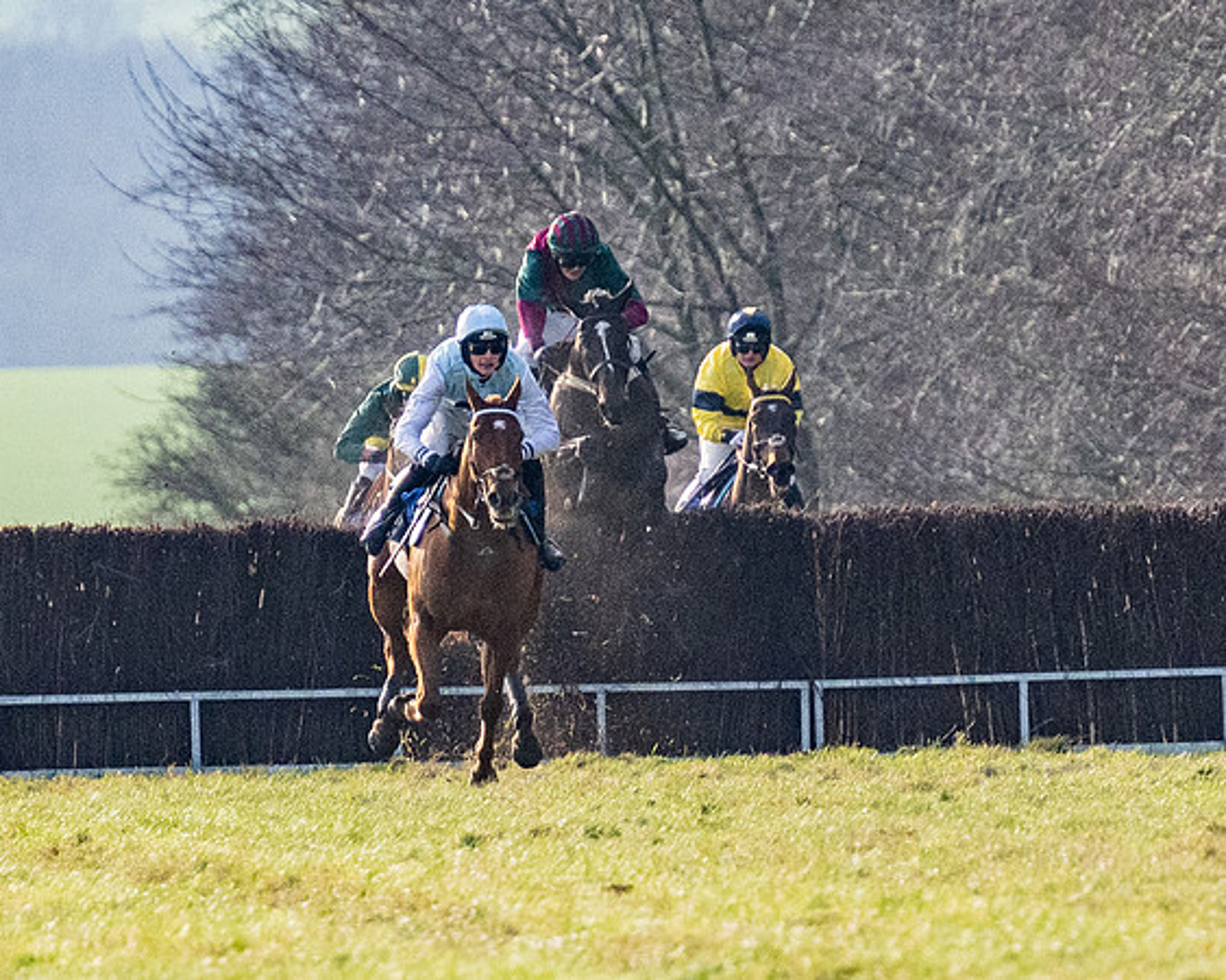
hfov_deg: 2.0
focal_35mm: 978
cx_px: 921
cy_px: 575
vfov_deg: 1.6
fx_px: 35481
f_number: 4
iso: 800
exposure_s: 1/6400
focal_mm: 220
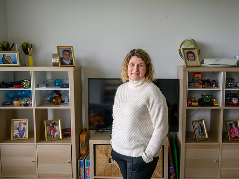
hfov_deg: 47.8
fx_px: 269
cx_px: 133
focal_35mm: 39
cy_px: 90
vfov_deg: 36.8
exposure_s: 1/400
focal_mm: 35
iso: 3600
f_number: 2
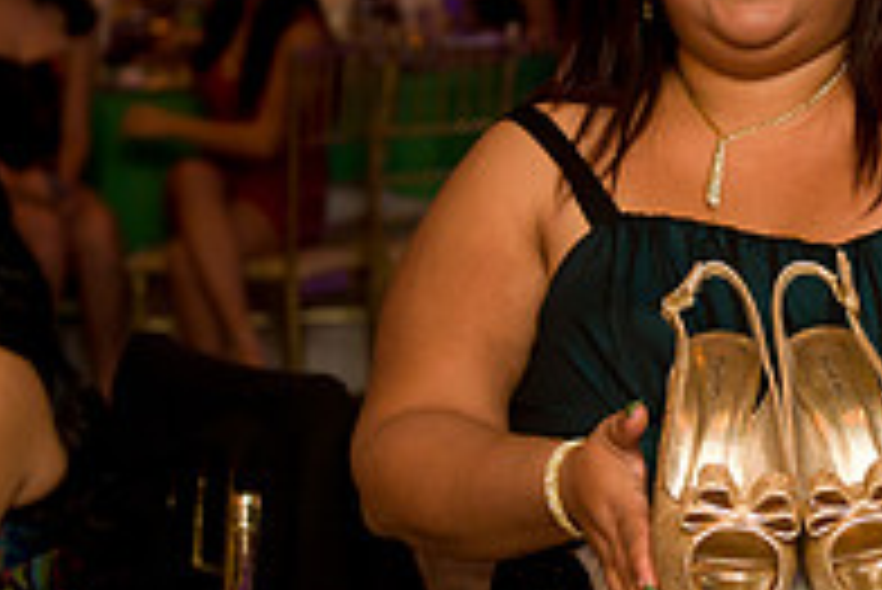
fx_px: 3040
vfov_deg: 11.1
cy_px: 221
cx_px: 752
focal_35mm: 124
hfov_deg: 16.3
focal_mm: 42
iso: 1600
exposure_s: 1/125
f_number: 3.2
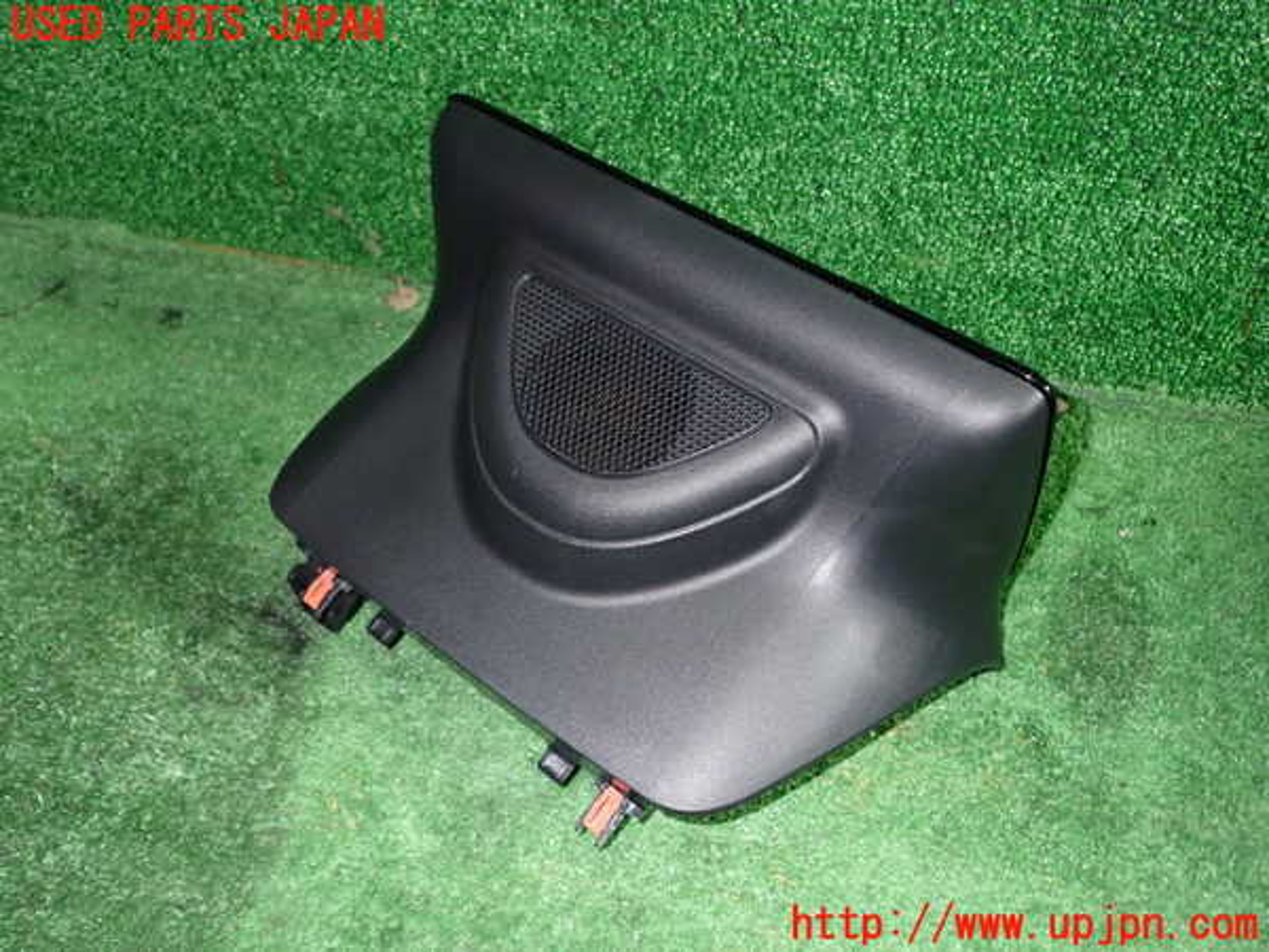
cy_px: 476
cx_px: 634
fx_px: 1173
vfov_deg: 44.2
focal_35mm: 32
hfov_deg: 56.8
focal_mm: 5.79
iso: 640
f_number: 7.1
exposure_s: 1/30
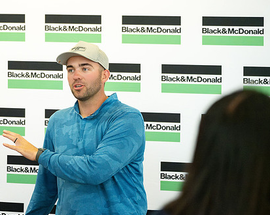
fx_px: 927
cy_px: 110
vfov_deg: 13.3
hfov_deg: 16.5
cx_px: 86
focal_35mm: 116
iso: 8000
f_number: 2.8
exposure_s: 1/800
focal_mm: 88
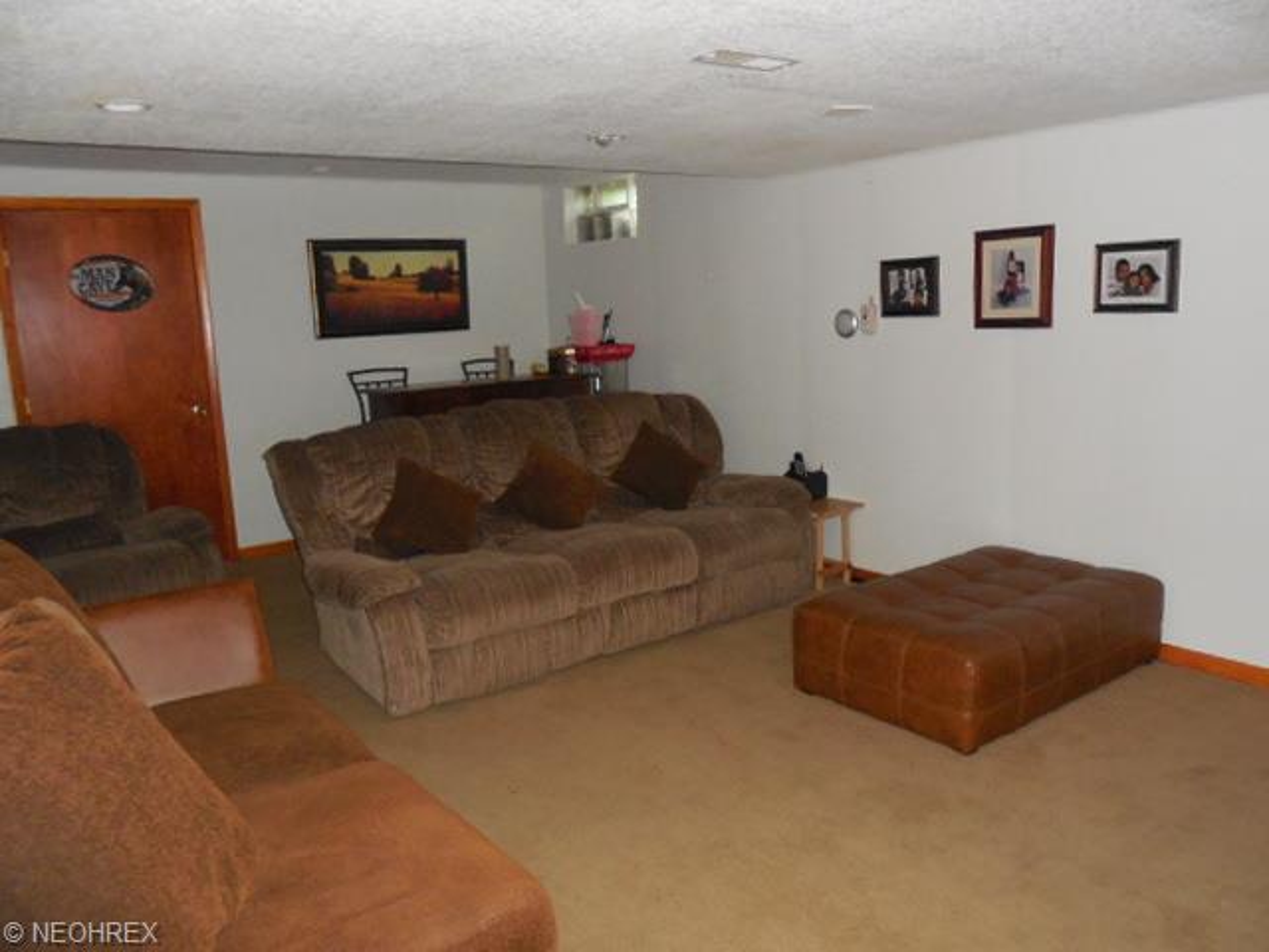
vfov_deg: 53.1
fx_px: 953
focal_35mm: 26
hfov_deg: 67.3
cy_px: 476
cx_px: 634
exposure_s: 1/25
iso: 900
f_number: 3.5
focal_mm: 4.6
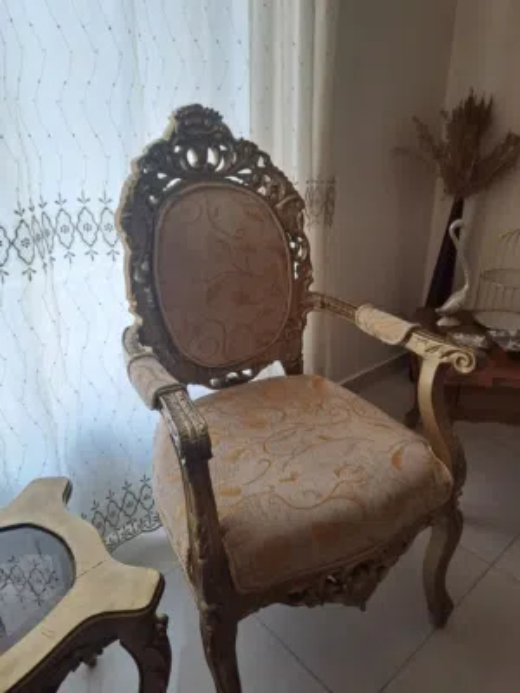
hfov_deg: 54.9
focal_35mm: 25
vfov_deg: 69.4
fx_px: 501
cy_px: 346
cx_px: 260
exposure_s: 1/100
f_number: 1.8
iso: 50
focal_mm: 4.65
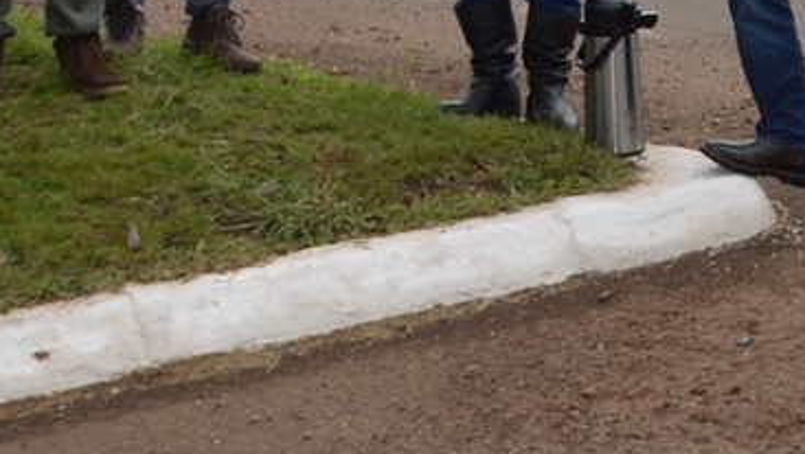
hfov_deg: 8.6
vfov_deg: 5.0
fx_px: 5111
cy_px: -215
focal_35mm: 239
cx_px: 1562
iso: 100
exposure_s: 1/200
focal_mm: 35
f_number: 8
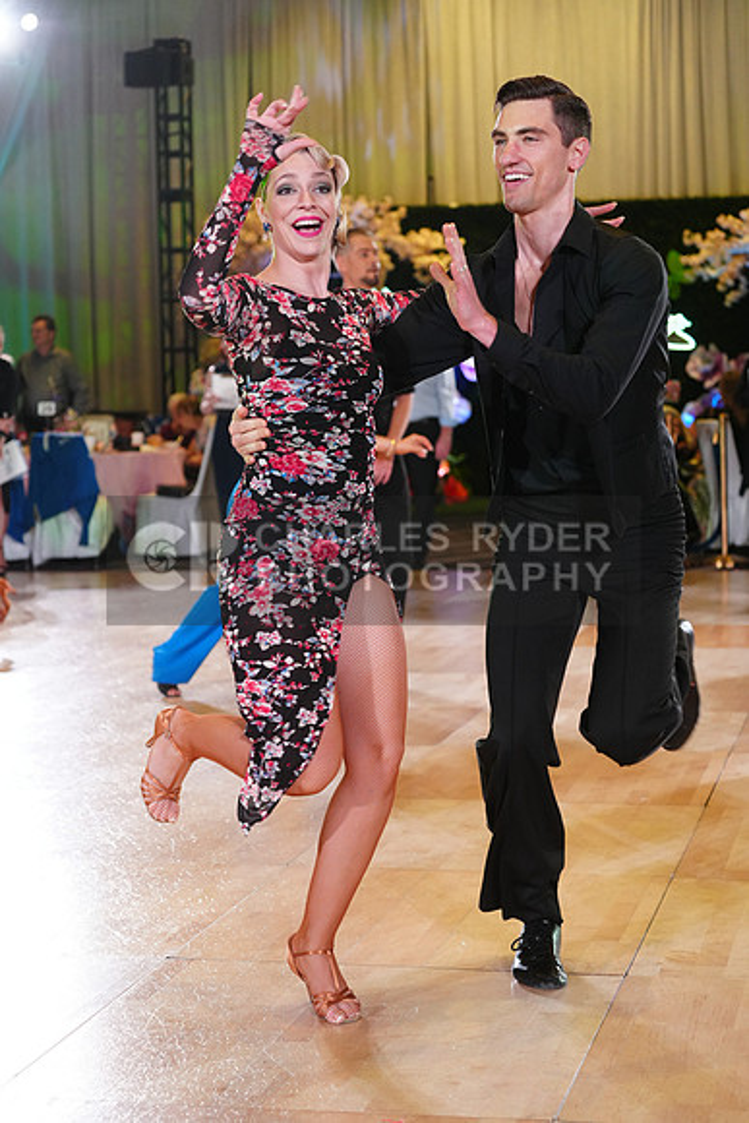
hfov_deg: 19.5
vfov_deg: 28.8
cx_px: 374
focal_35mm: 70
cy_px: 562
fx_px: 2183
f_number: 4
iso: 2000
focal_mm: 70
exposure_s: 1/400
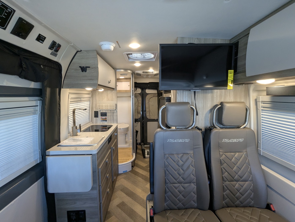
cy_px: 111
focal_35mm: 16
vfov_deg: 78.2
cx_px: 148
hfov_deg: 94.4
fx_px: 137
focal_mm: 2.35
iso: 110
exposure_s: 1/47.6
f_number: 2.2
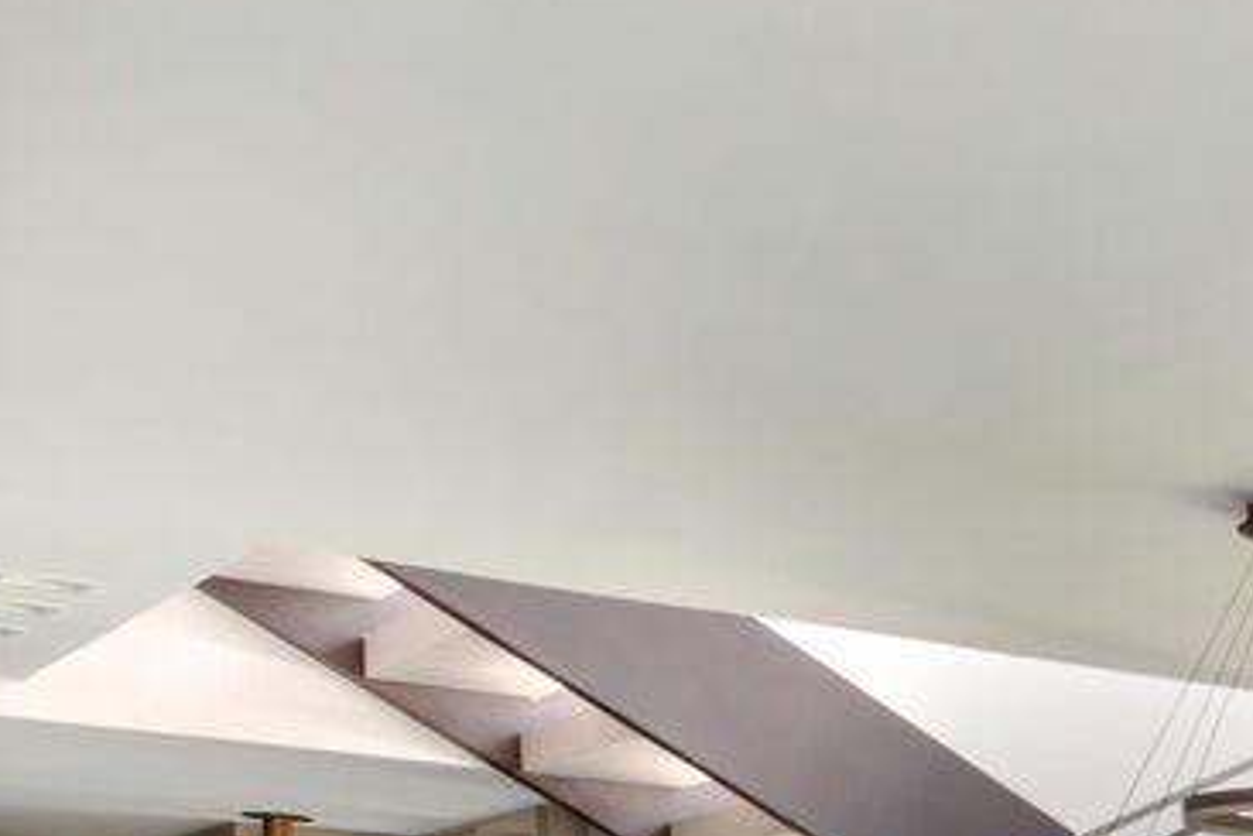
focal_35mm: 84
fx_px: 2923
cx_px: 2927
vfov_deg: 14.9
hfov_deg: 15.2
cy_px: 1326
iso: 100
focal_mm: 16
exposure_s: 1/8
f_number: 8
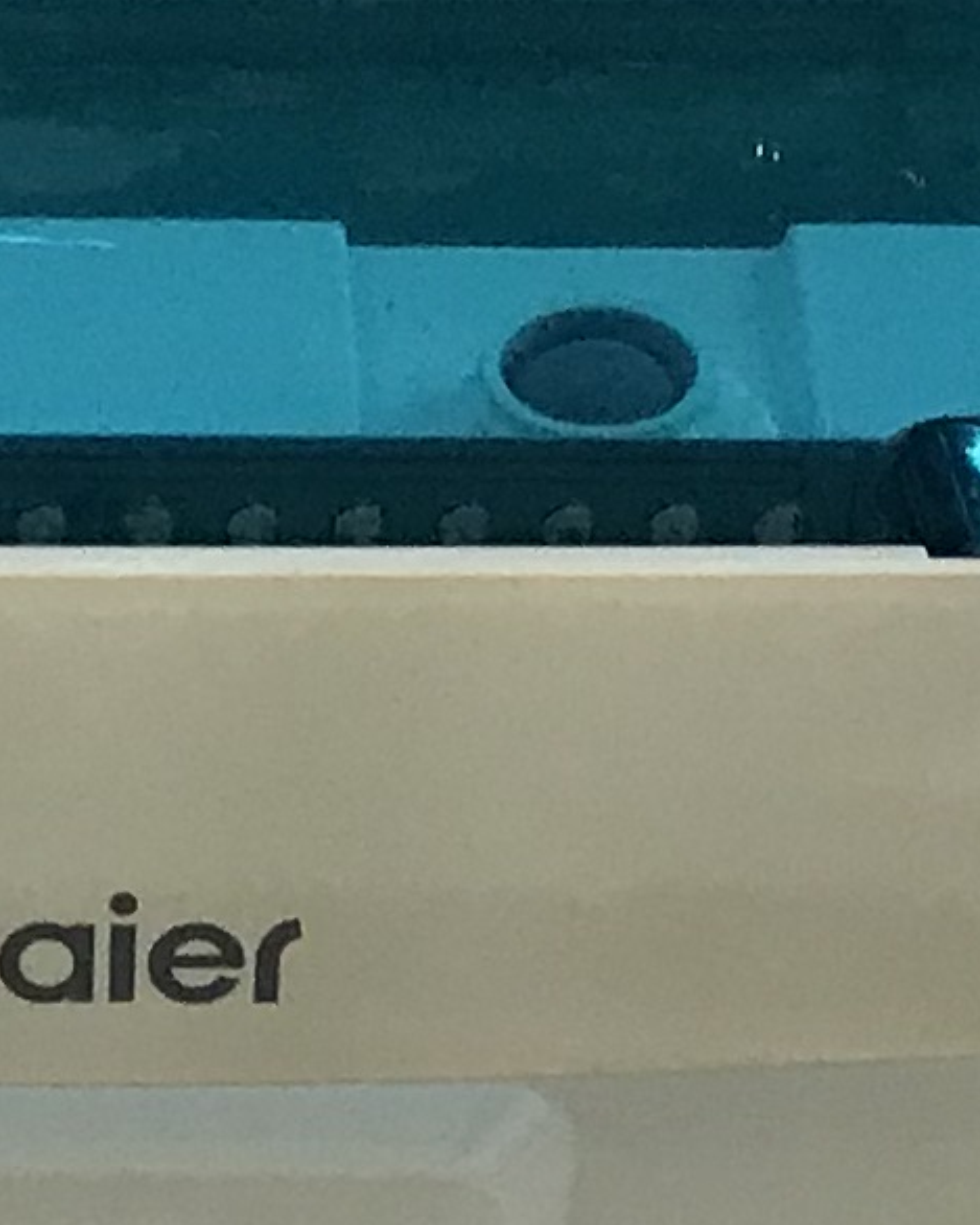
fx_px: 6814
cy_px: 2019
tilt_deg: -51.7
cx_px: 228
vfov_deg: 9.9
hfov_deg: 8.2
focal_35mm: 188
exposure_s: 1/33
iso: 32
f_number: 1.8
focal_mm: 3.99
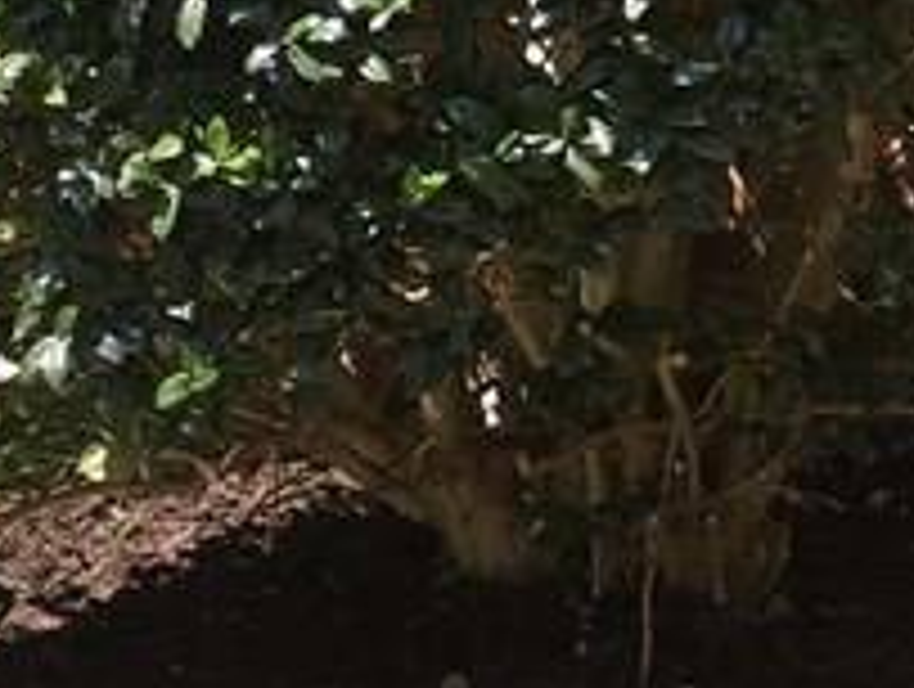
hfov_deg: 12.3
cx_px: 1666
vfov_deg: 10.1
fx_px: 3862
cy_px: -54
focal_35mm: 146
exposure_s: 1/625
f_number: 2.2
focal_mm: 4.15
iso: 25
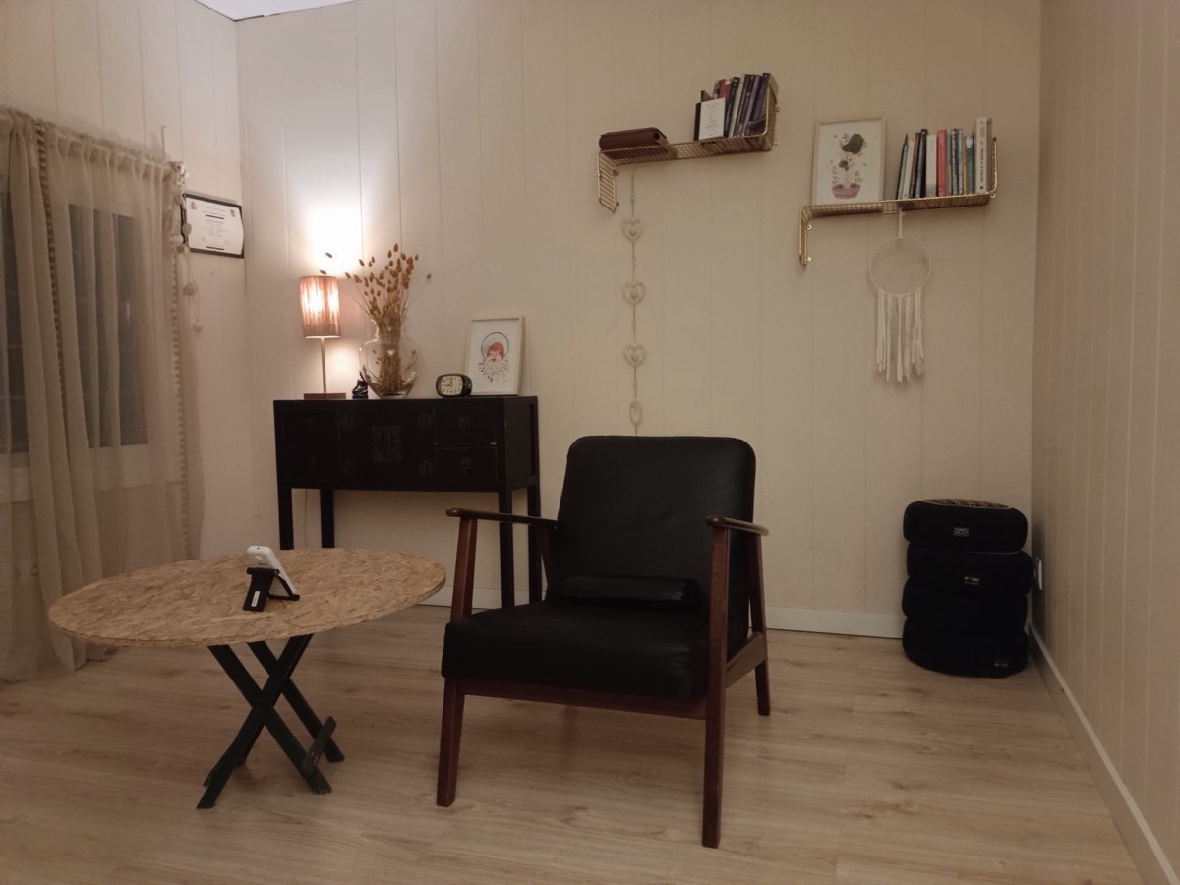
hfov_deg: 69.4
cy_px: 442
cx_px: 590
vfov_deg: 54.9
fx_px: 852
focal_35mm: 25
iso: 3190
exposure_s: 1/20
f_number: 1.79
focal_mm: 4.71
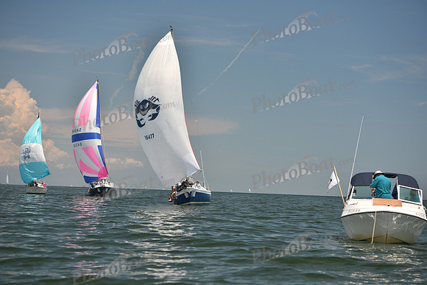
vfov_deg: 14.4
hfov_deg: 21.5
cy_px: 142
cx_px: 214
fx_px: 1127
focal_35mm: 95
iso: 320
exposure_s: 1/2000
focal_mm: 95
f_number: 4
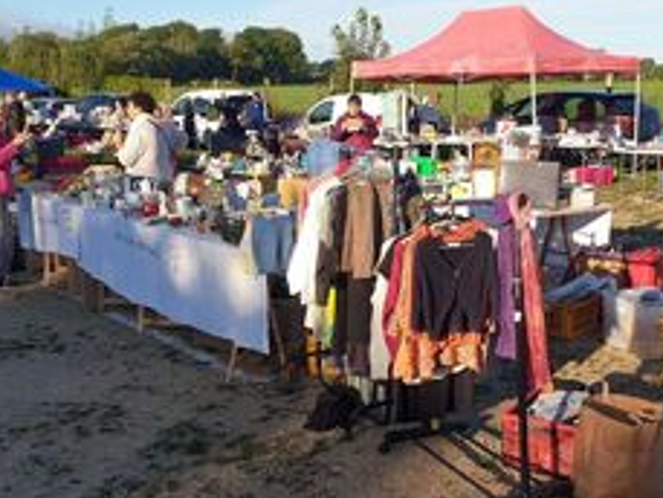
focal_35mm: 45
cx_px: 355
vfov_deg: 32.2
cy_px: 258
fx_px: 862
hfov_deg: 42.0
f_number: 2.4
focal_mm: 4.3
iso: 50
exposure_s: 1/1109
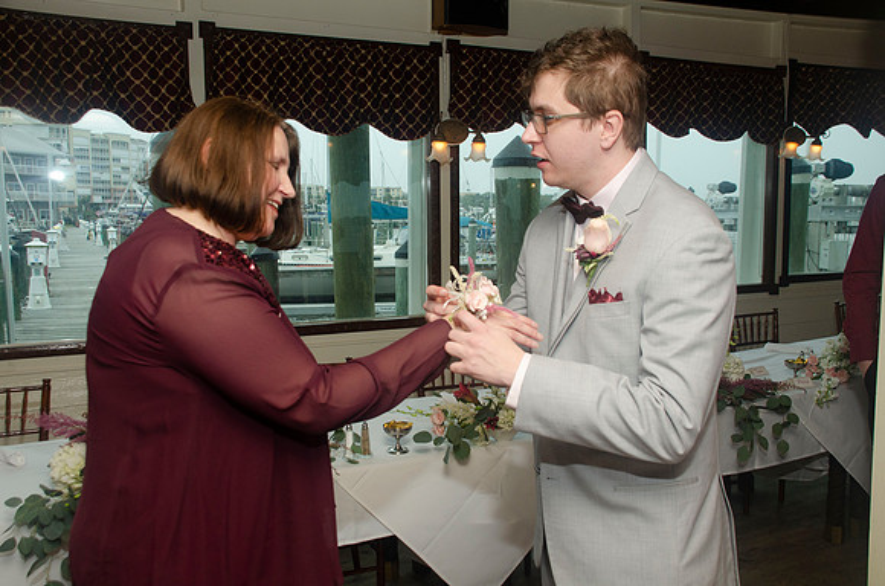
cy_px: 293
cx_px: 442
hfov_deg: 57.3
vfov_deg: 39.8
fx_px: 809
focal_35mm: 33
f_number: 5.6
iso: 400
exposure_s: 1/80
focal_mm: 22
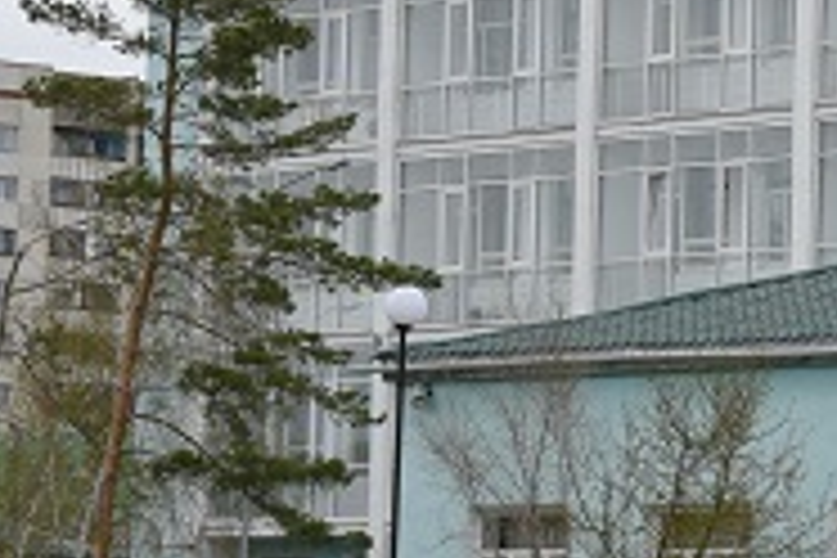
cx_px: 1580
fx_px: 4510
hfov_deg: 10.0
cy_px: 443
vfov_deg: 7.1
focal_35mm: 194
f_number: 5.6
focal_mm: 30
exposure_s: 1/1600
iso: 800
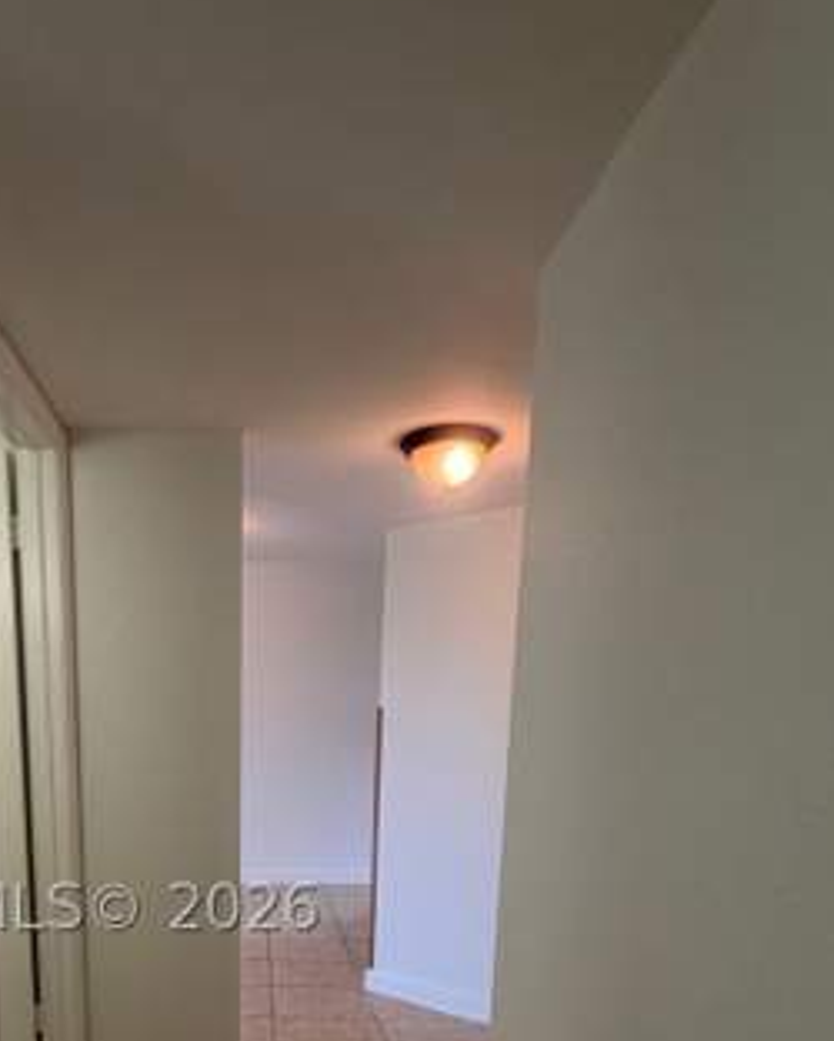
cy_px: 908
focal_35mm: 28
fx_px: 863
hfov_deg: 50.1
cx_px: 240
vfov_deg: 55.2
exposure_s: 1/60
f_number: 2.2
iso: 160
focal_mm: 2.22
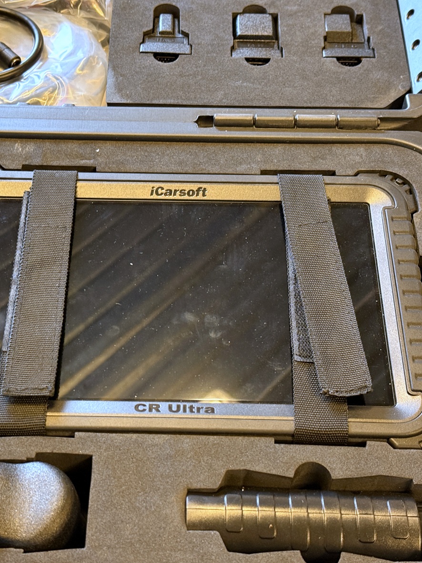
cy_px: 285
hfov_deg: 22.5
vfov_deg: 29.8
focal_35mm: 65
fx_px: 1057
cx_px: 168
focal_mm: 6.76
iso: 200
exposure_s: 1/33
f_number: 1.78
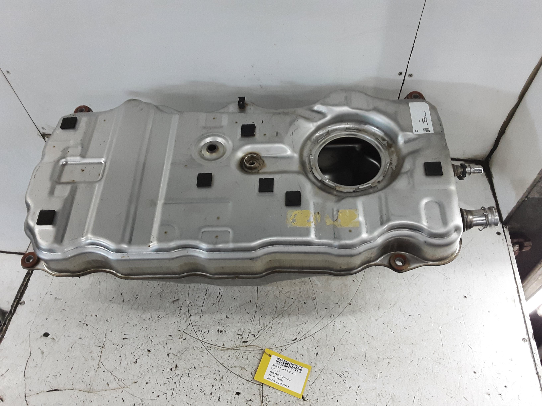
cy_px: 203
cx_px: 271
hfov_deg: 65.3
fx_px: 423
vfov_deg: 51.4
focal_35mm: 27
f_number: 1.9
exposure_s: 1/50
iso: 100
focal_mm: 2.91
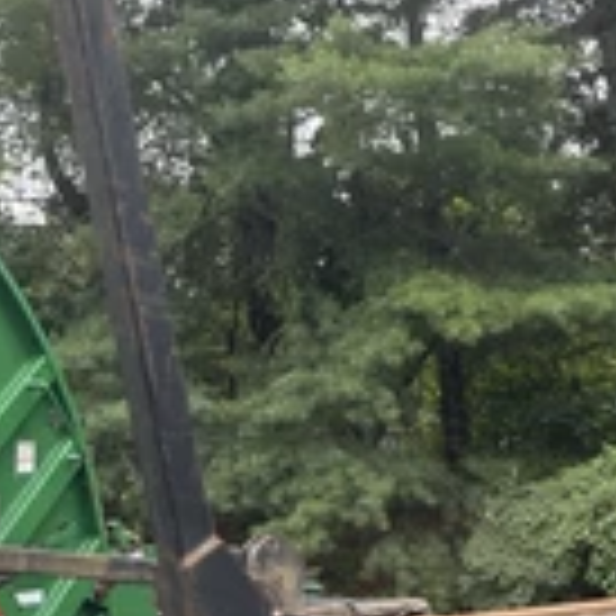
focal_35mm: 67
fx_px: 1349
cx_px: 211
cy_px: -13
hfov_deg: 25.6
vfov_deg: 24.4
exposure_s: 1/552
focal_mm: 5.1
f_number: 1.6
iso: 50
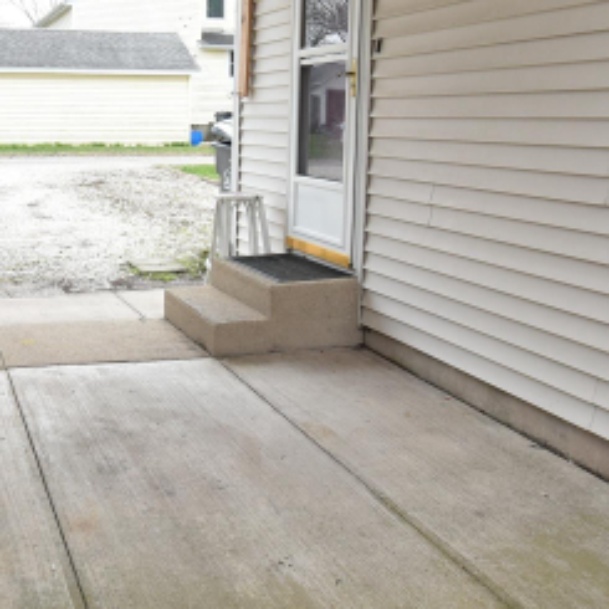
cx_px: 94
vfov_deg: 42.0
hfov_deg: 40.5
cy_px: 184
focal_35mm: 39
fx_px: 776
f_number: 5.6
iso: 400
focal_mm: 10
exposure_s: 1/320
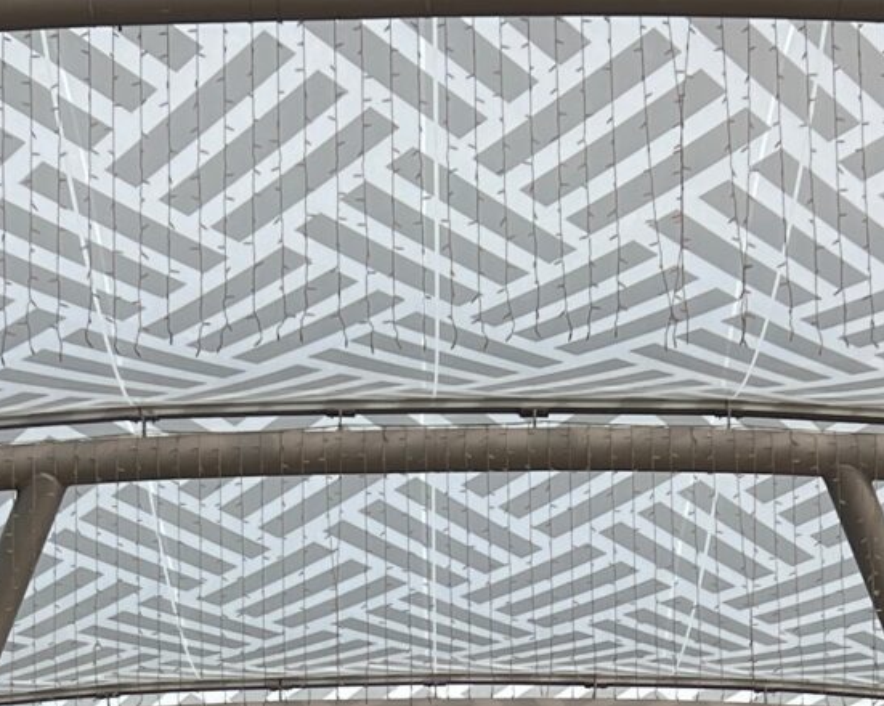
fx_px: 3085
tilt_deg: +8.4
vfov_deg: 12.0
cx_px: 502
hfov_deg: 16.3
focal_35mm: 118
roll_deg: +1.6
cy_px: 1256
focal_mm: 5.7
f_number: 1.5
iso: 50
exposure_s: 1/1779
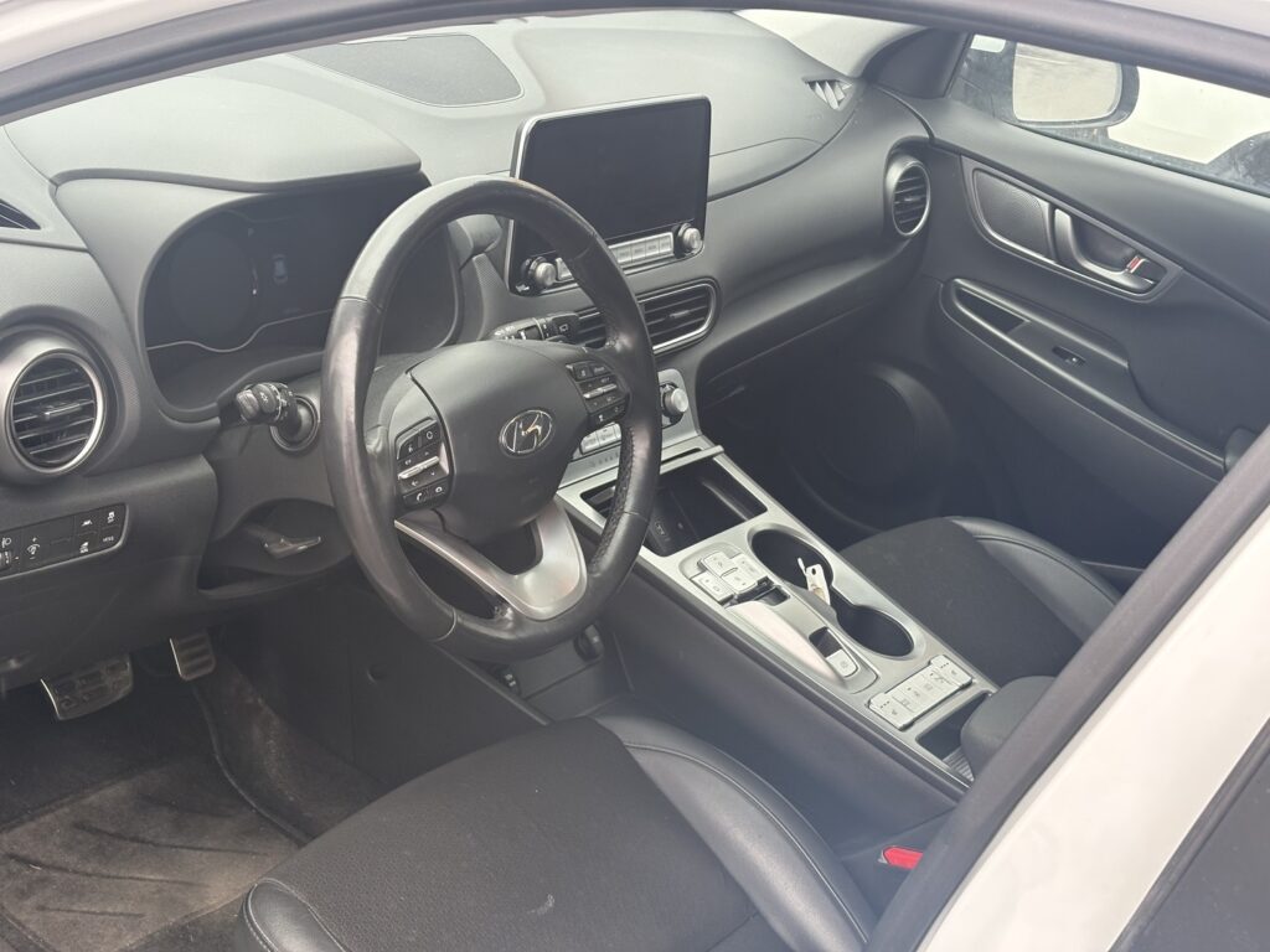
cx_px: 635
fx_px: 1908
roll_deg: -12.6
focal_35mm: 52
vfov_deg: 28.0
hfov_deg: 36.8
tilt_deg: -24.5
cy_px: 476
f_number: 1.6
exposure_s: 1/231
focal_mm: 5.96
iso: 50
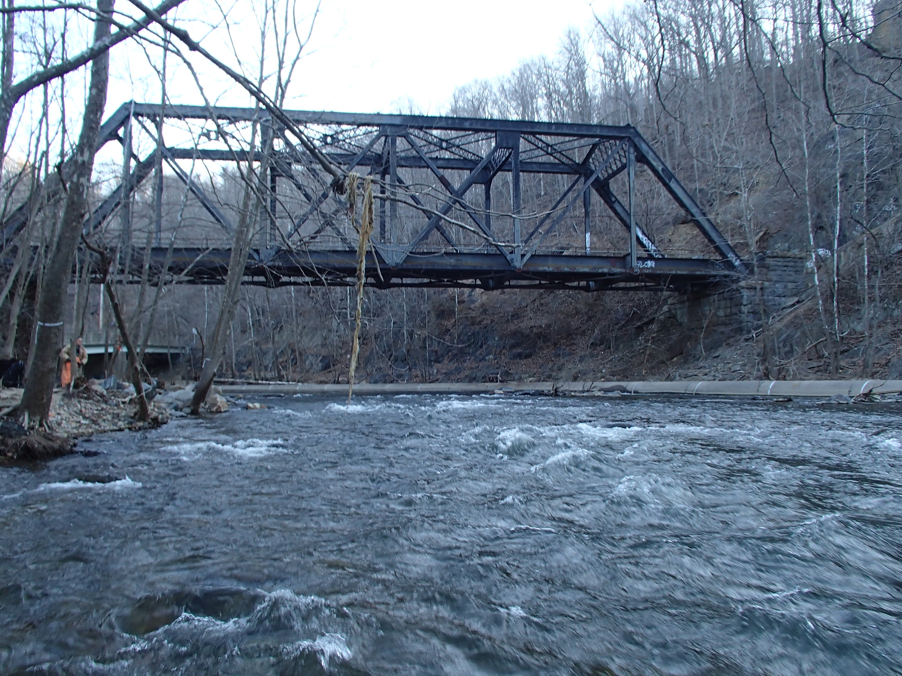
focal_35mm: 28
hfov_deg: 63.4
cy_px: 338
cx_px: 451
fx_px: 730
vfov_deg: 49.7
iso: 160
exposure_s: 1/60
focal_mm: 5
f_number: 3.9
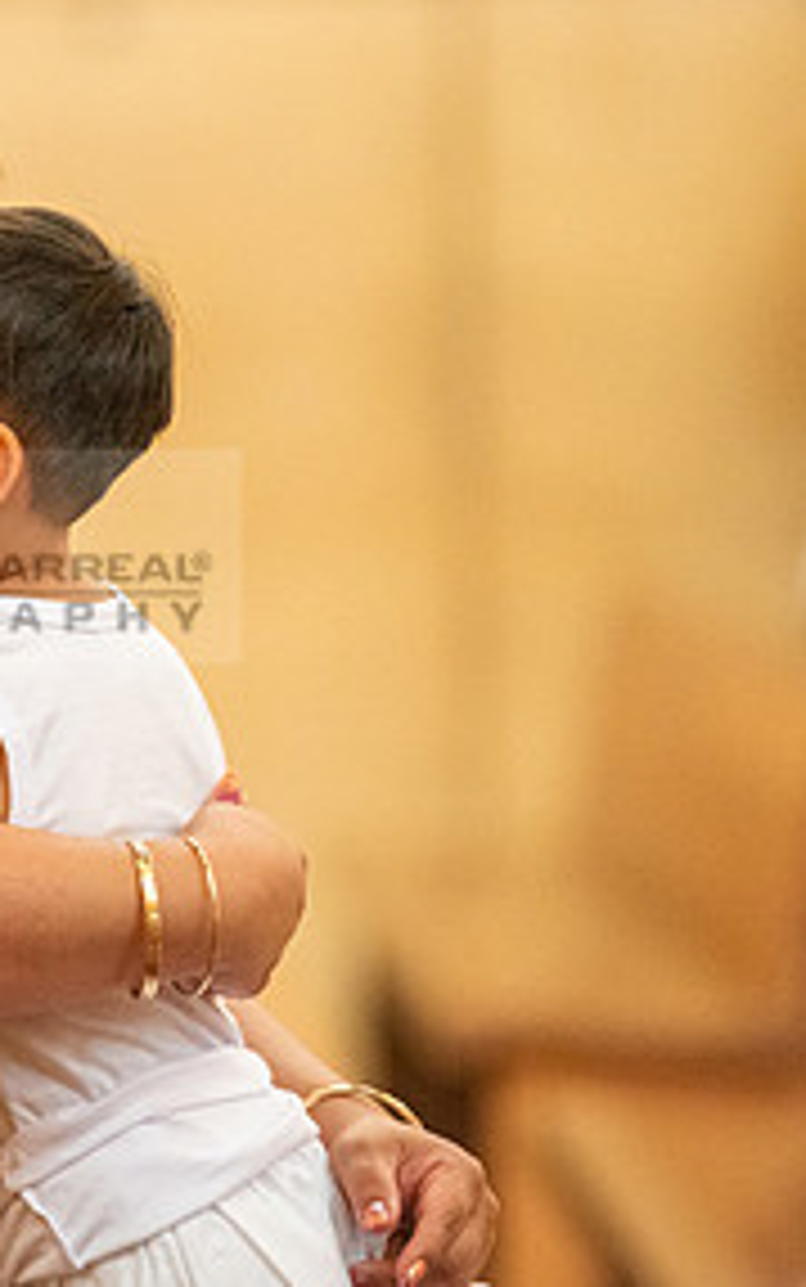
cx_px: -140
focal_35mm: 413
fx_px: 14501
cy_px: 556
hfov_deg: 3.2
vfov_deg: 5.1
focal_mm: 200
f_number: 2.8
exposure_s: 1/160
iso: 2000
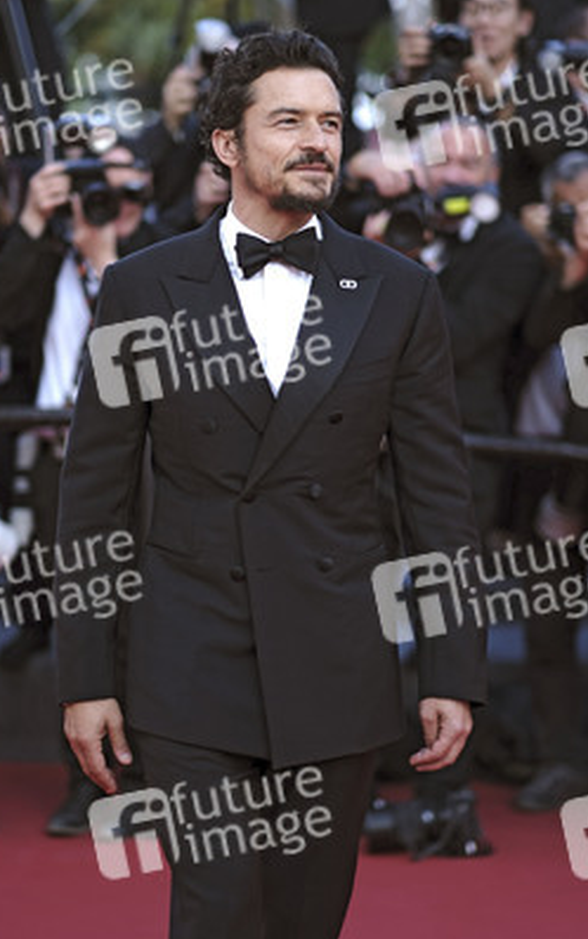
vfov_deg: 24.1
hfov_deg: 15.2
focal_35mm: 86
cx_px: 279
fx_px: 2203
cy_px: 470
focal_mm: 56
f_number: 1.2
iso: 80
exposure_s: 1/640
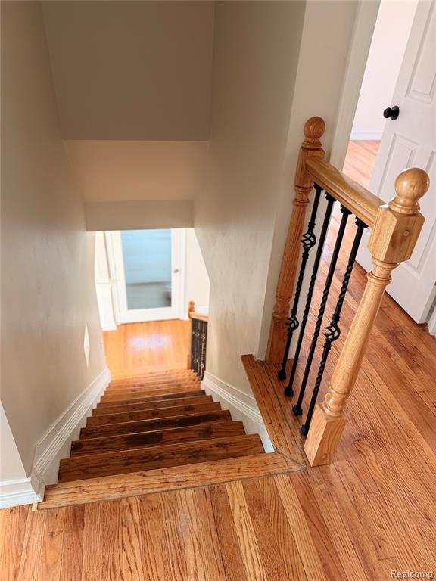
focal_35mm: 24
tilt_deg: -34.6
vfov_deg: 71.6
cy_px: 290
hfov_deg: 56.8
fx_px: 403
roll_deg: -2.7
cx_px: 218
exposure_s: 1/60
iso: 250
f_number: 1.78
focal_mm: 6.76
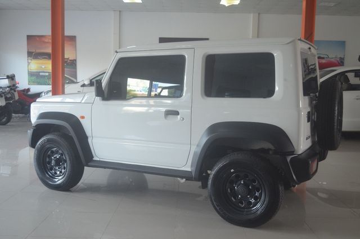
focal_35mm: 39
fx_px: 389
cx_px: 180
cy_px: 120
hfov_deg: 49.6
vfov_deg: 34.1
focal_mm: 26
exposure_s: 1/60
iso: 560
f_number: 4.2
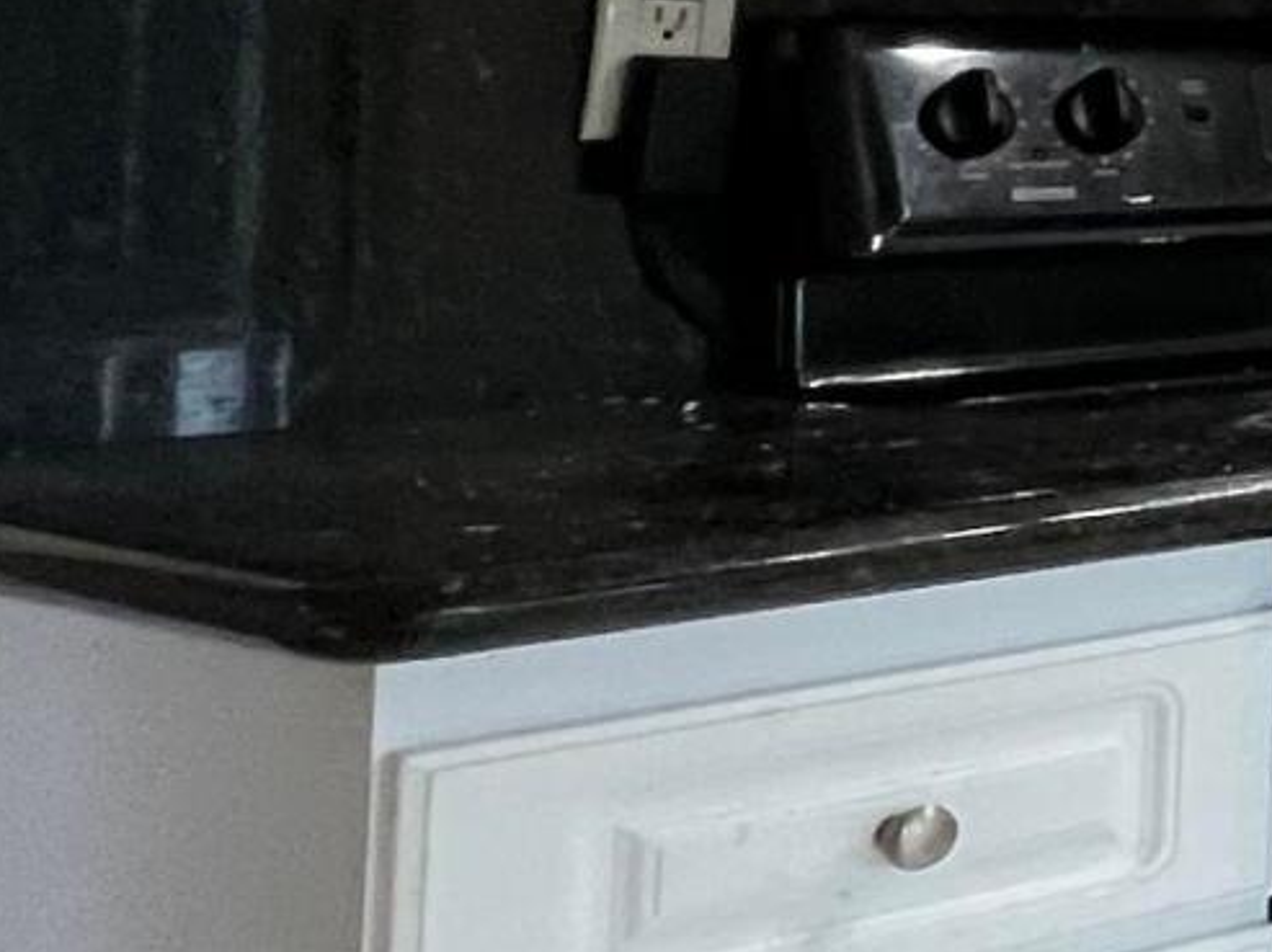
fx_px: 2791
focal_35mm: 76
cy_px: -95
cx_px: 3328
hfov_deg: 13.6
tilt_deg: +1.3
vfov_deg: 18.6
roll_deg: -0.1
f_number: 1.8
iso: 160
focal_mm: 1.57
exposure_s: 1/60
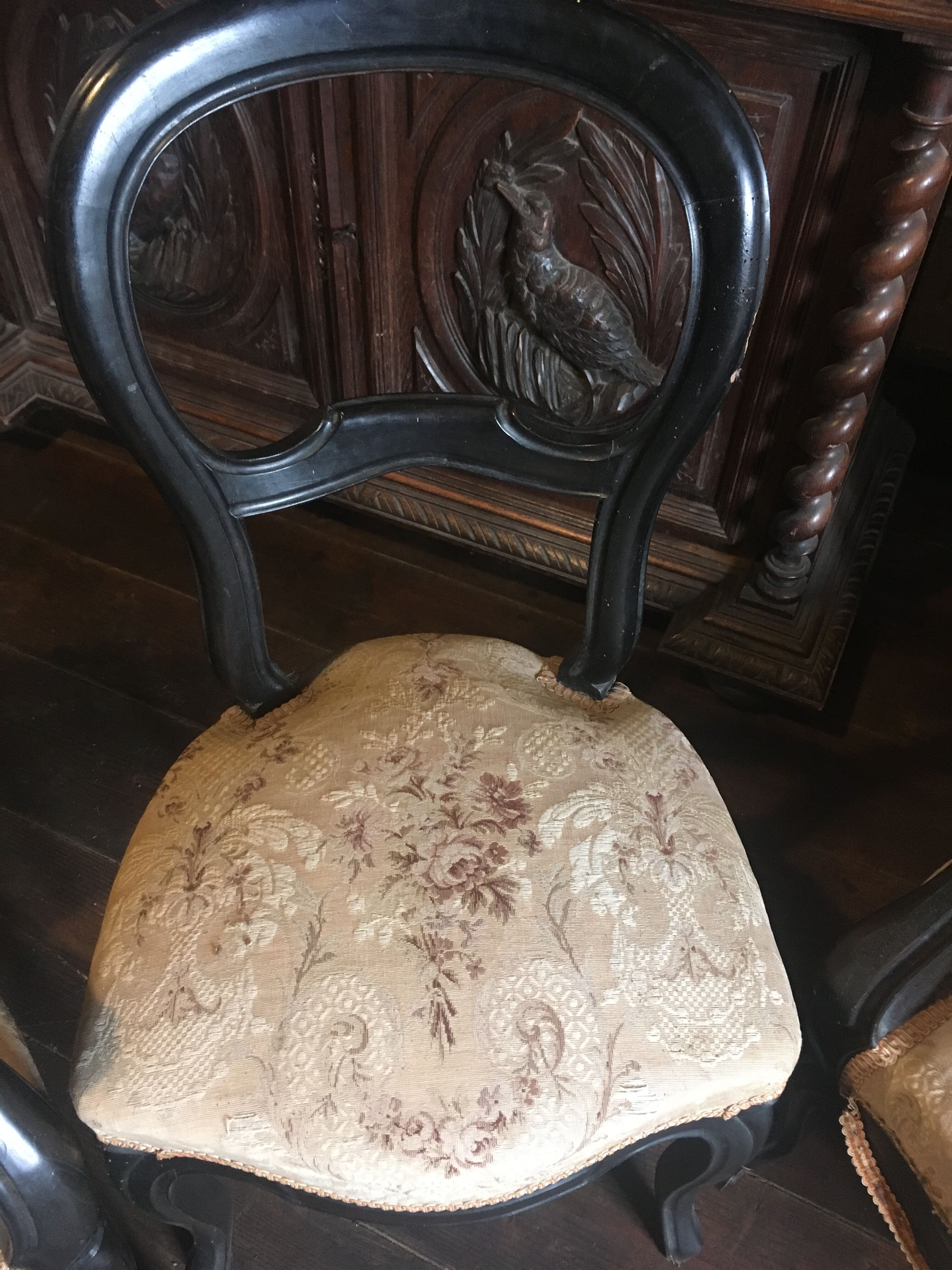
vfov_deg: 61.7
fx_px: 1063
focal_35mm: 29
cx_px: 476
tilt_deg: -47.5
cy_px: 635
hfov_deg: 48.2
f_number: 2.2
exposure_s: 1/20
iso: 200
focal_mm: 4.15
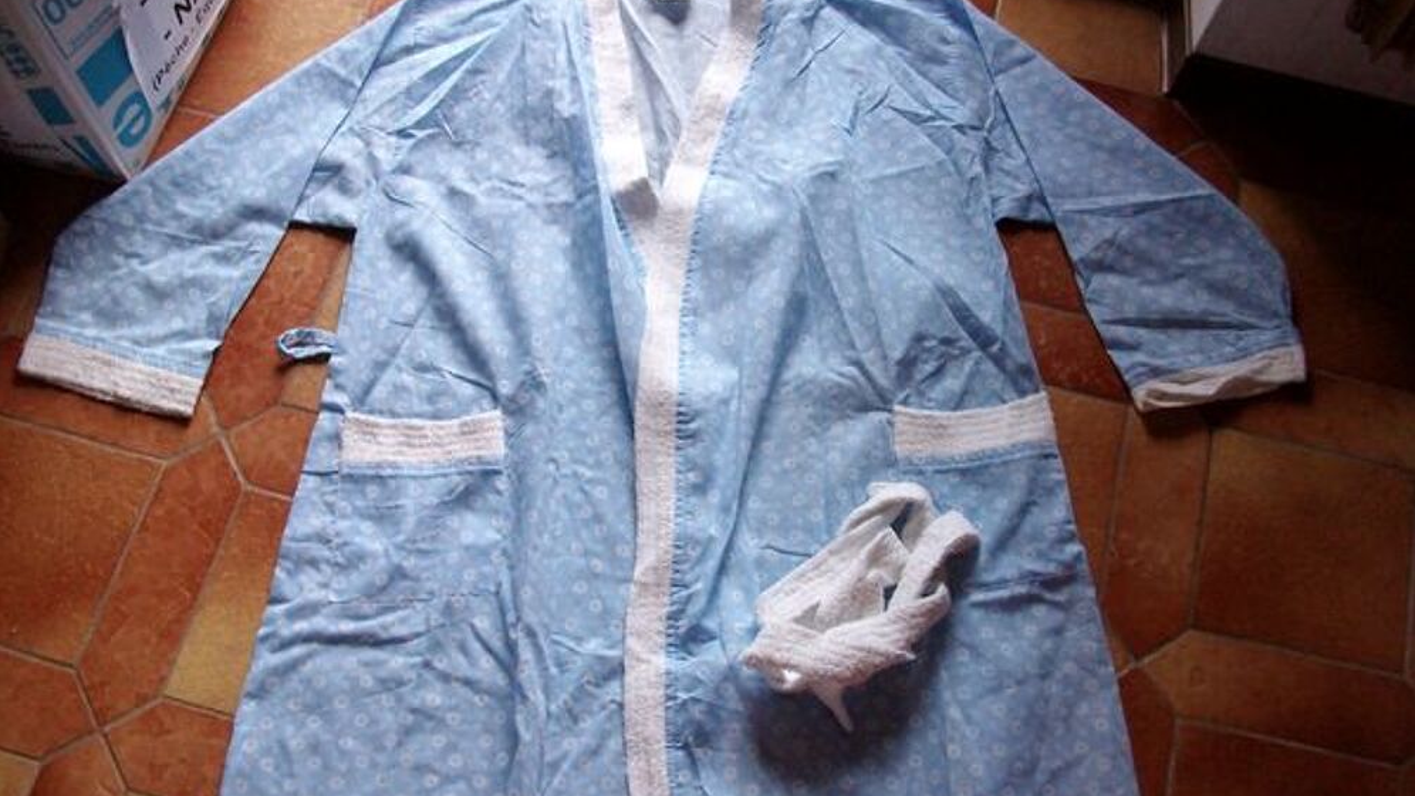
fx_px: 1313
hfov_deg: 56.6
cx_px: 708
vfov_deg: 33.7
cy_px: 445
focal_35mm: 35
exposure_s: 1/40
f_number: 2.9
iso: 195
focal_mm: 5.7
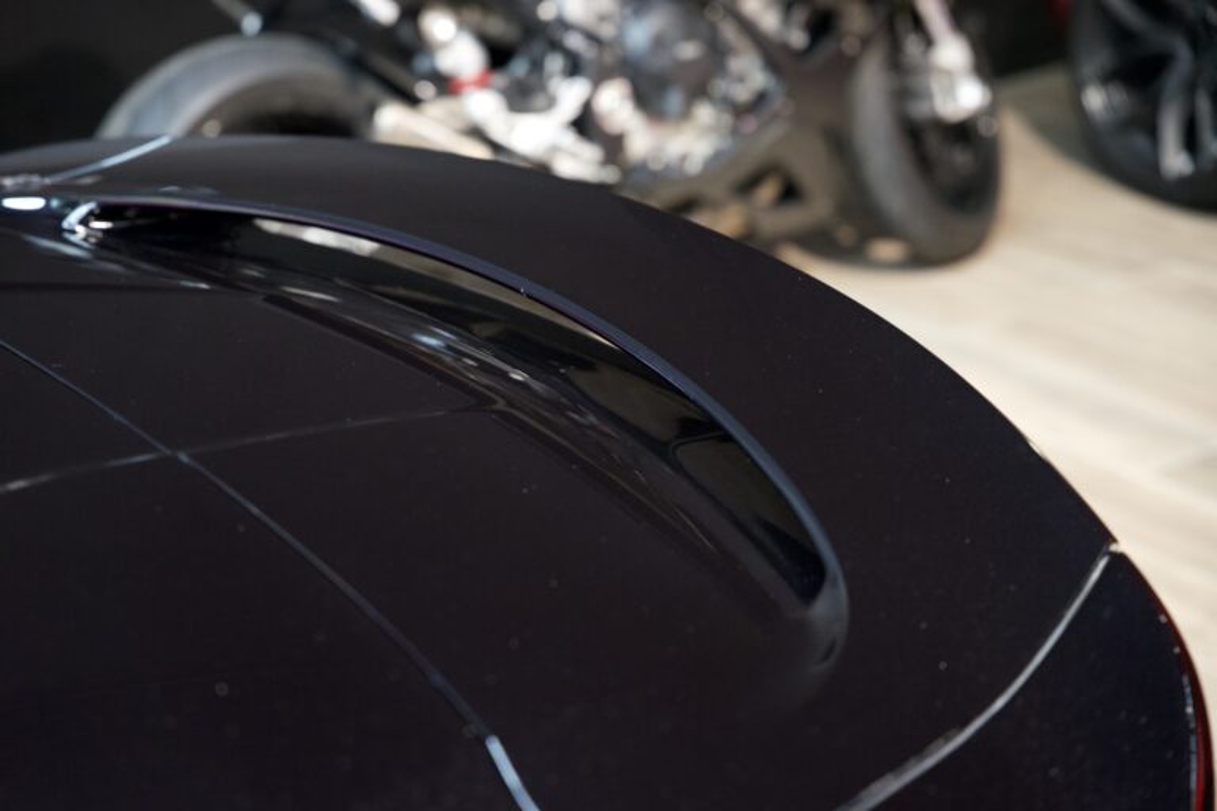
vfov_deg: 19.5
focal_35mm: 70
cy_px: 406
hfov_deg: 28.8
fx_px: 2366
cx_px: 608
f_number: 3.2
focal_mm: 70
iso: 3200
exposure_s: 1/60
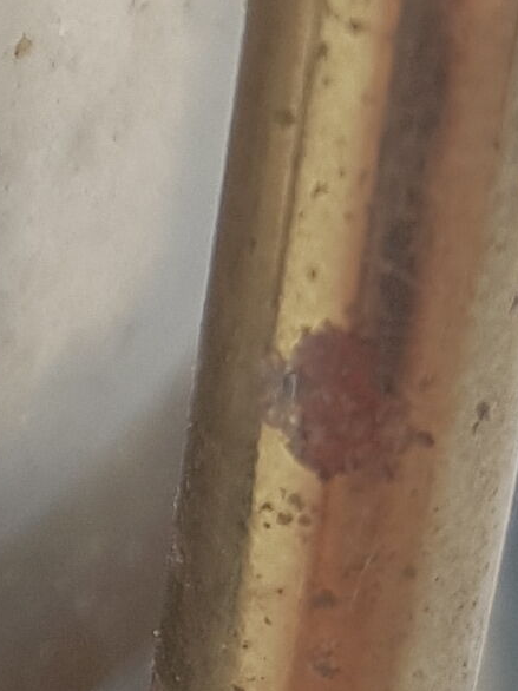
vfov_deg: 11.0
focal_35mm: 179
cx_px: -611
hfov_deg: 7.8
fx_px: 3574
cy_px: 6
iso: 40
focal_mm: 4.2
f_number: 1.7
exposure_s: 1/155
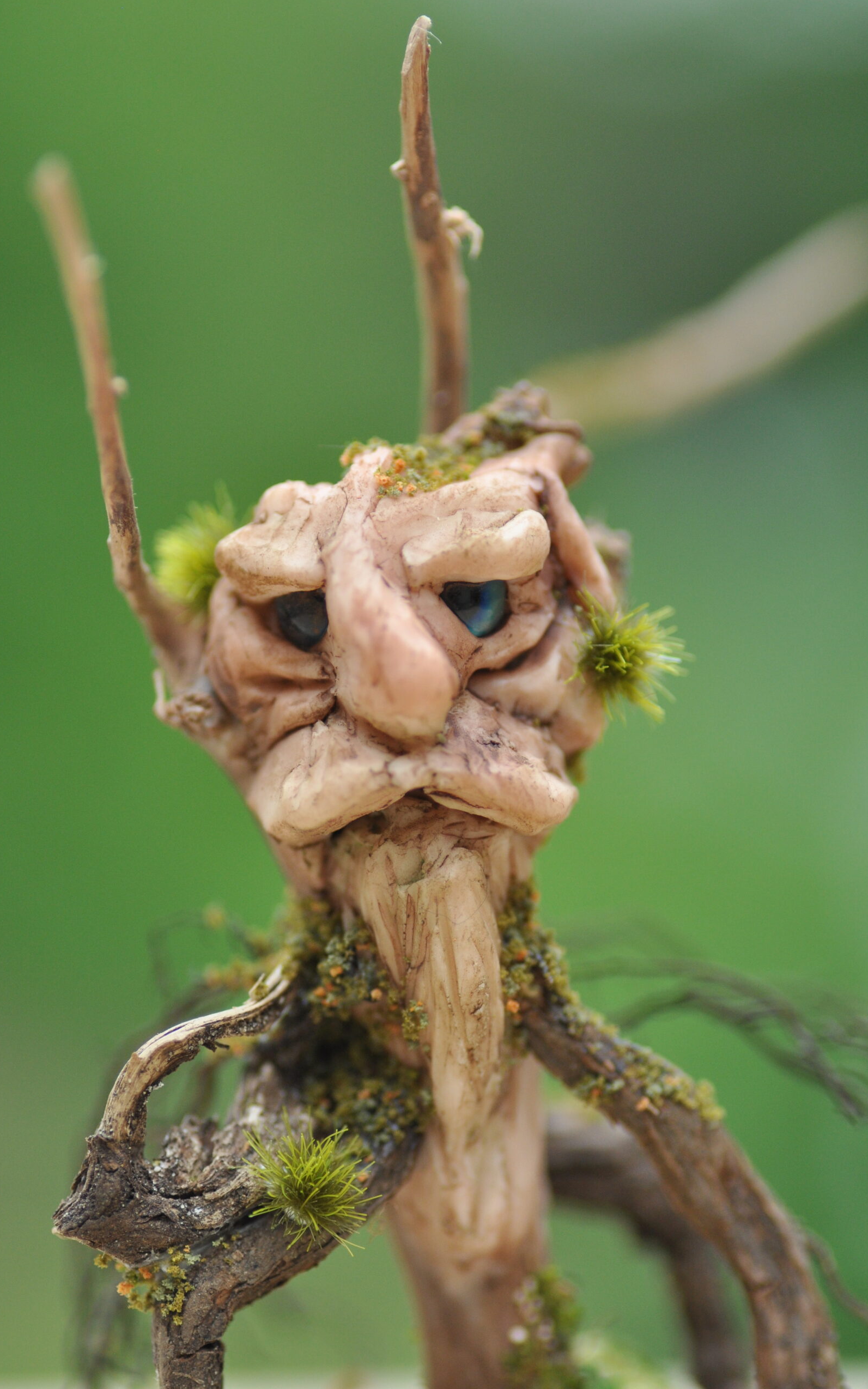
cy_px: 696
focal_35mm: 138
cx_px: 414
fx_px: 5223
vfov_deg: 15.1
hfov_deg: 9.5
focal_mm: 90
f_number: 4.5
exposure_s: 1/1000
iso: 500
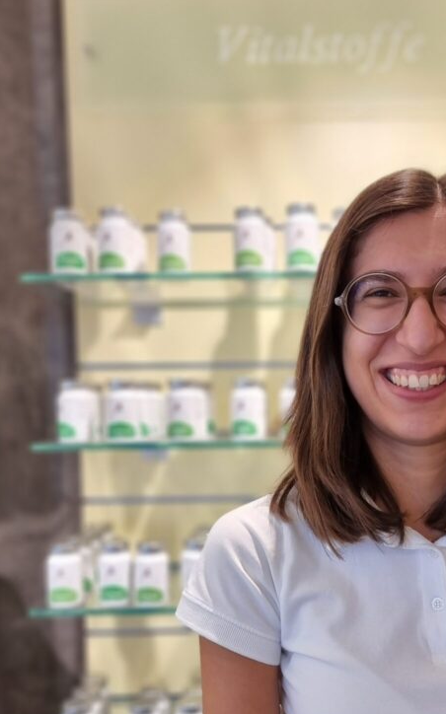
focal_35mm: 36
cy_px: 440
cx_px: 329
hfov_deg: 34.6
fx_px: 701
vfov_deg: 53.5
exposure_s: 1/100
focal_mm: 6.7
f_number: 1.8
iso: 64
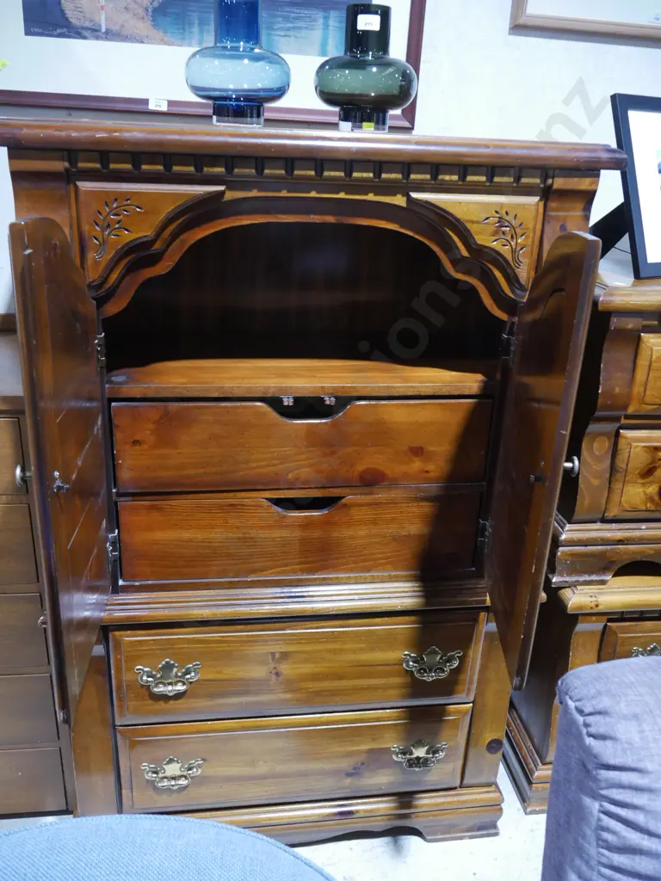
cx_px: 330
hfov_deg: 46.8
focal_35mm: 30
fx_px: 764
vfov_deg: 60.0
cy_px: 440
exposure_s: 1/60
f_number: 4.5
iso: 1600
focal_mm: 15
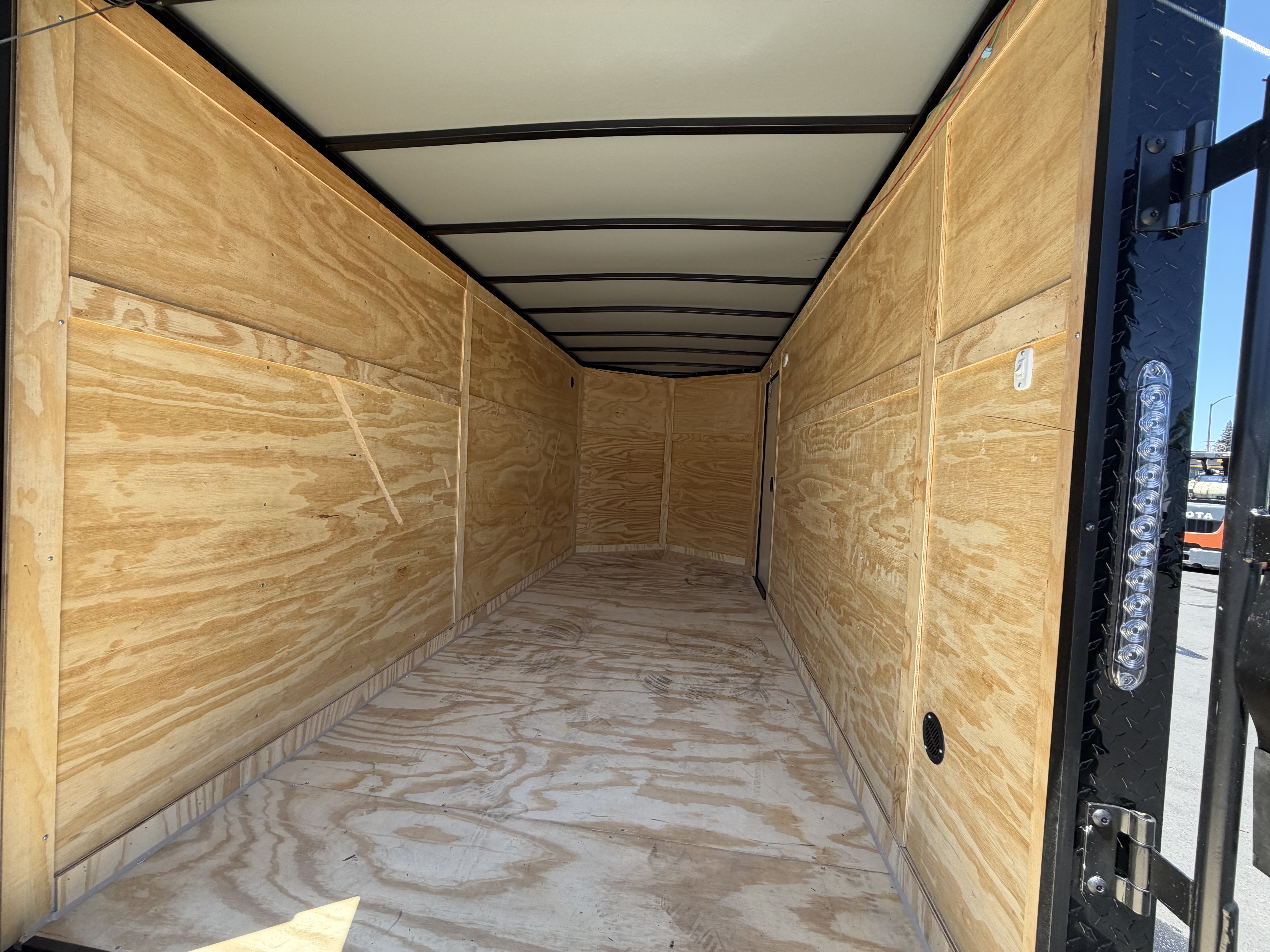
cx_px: 635
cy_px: 476
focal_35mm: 14
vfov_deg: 85.7
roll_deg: -3.0
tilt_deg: -0.6
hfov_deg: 102.1
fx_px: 514
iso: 50
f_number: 2.2
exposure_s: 1/204
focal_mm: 2.22
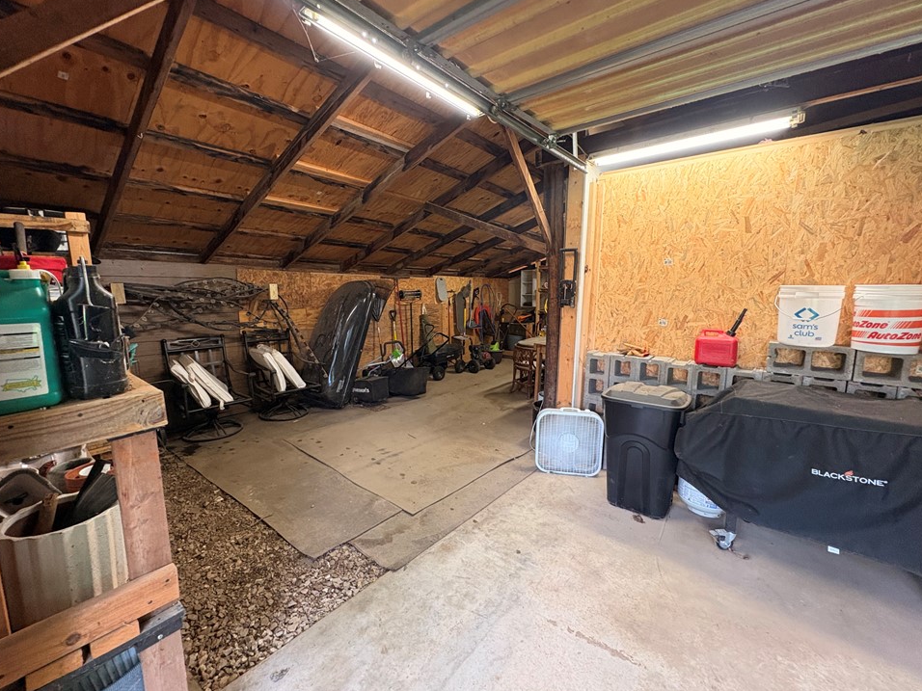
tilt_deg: -6.5
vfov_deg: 81.7
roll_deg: +2.1
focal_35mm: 15
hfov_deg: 98.1
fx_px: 400
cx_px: 448
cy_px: 339
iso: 400
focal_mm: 2.22
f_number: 2.2
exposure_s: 1/60
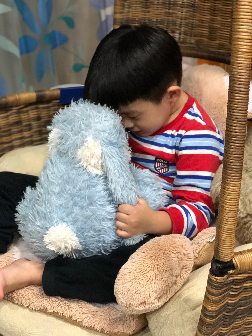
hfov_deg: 25.7
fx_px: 553
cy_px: 168
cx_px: 126
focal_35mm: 57
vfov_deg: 33.8
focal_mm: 6.6
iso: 800
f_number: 2.8
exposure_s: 1/60
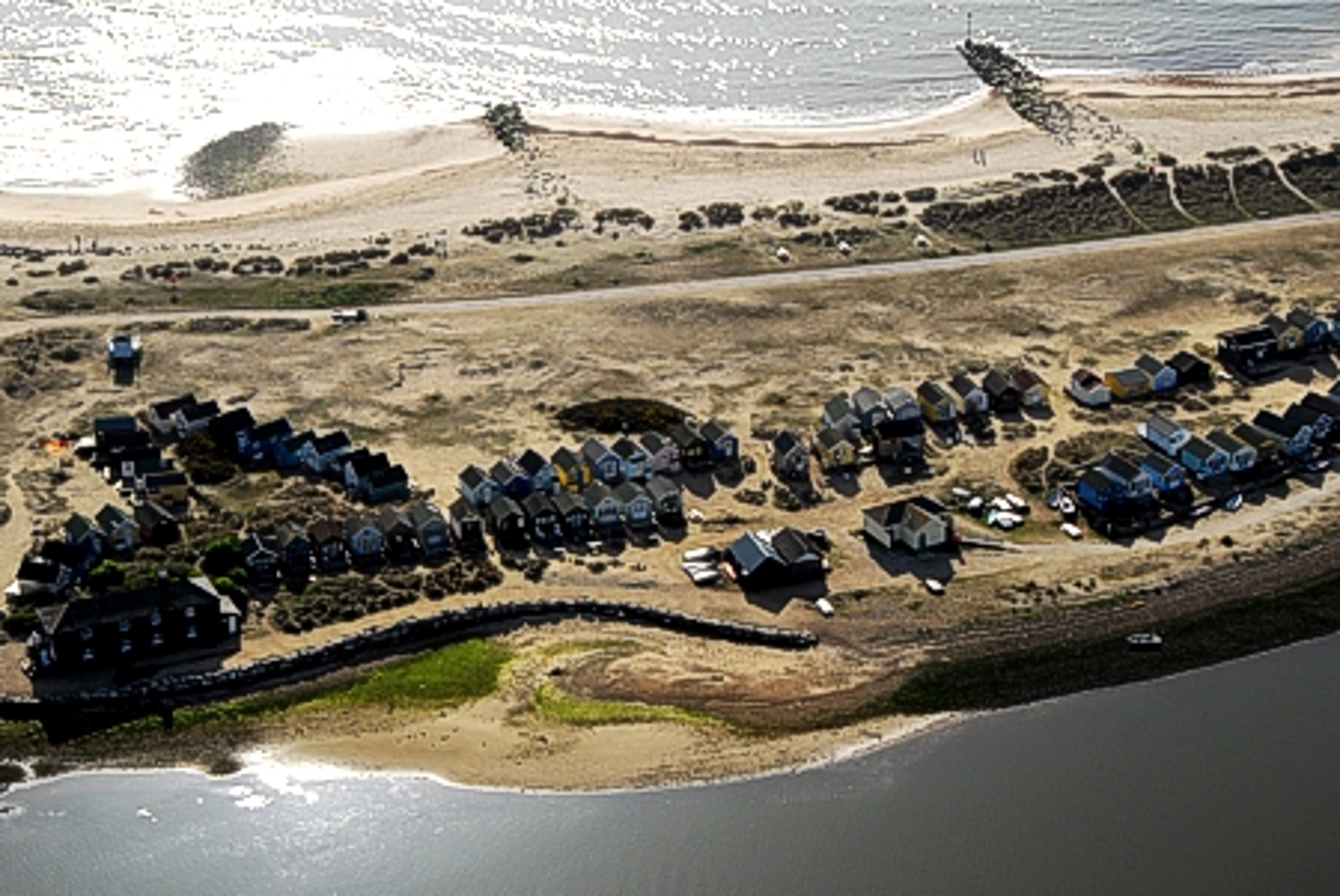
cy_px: 448
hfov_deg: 21.9
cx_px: 670
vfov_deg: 14.7
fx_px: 3465
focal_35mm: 93
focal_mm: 62
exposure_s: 1/400
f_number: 11
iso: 160
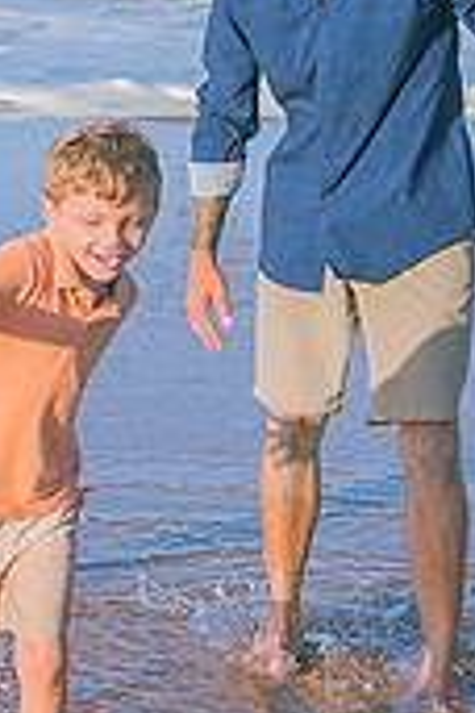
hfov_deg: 7.7
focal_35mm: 177
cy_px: 293
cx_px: -49
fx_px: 3503
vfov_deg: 11.6
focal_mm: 44
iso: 100
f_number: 4
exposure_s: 1/200
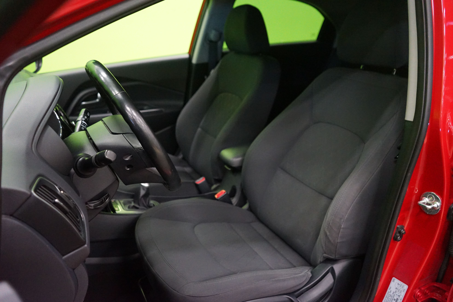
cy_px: 151
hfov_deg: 65.5
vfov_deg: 46.4
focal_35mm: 28
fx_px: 352
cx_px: 226
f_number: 3.5
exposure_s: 1/40
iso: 6400
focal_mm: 28
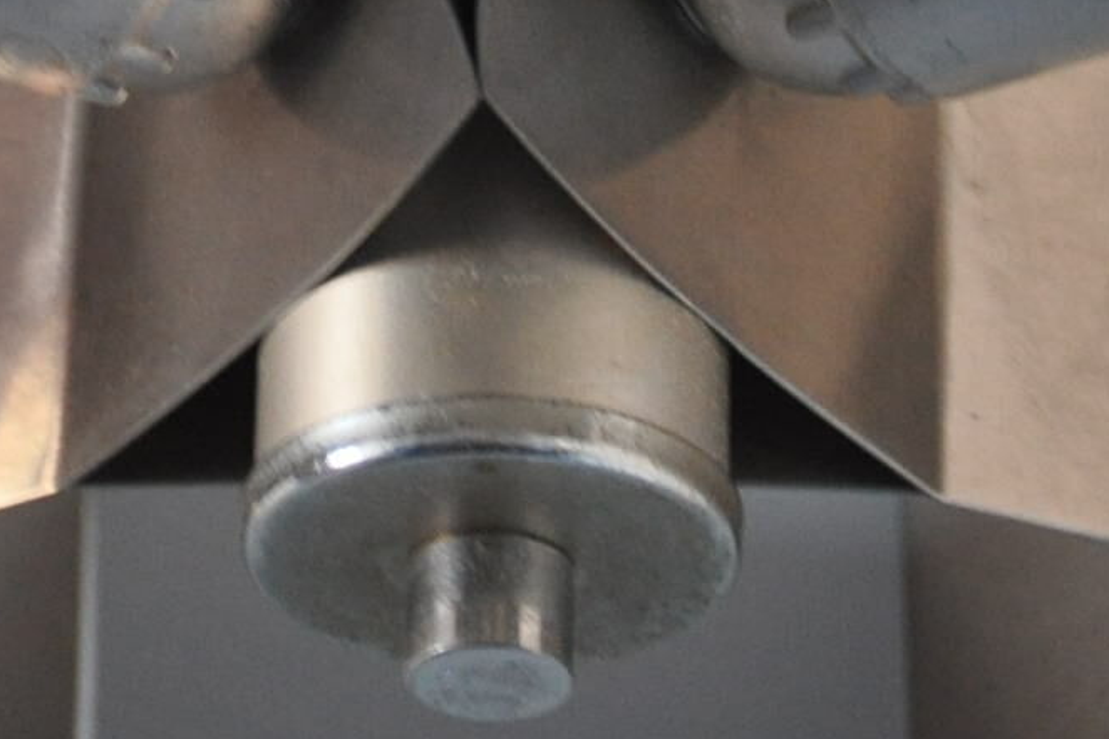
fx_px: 7175
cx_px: 380
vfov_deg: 5.9
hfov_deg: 8.8
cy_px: -134
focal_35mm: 233
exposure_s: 1/30
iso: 800
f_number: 4.2
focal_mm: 32
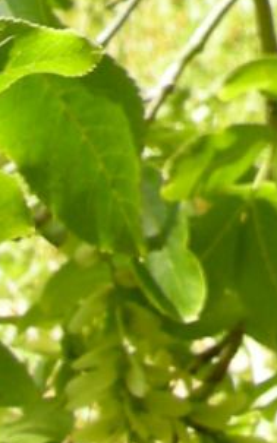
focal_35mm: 245
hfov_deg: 5.0
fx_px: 2963
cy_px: -803
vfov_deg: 7.7
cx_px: 947
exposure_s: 1/148
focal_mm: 7.5
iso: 64
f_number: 3.8
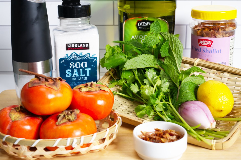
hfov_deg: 32.9
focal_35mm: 61
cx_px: 120
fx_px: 408
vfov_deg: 22.2
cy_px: 79
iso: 400
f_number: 11
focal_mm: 60
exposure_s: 1/60
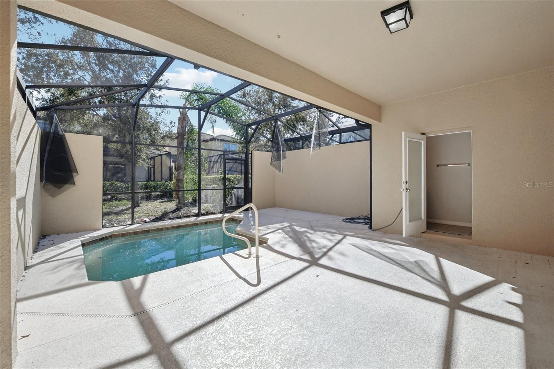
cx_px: 277
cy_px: 184
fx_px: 215
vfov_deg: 81.2
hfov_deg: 104.3
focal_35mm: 14
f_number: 8
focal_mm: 14
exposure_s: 1/800
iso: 400
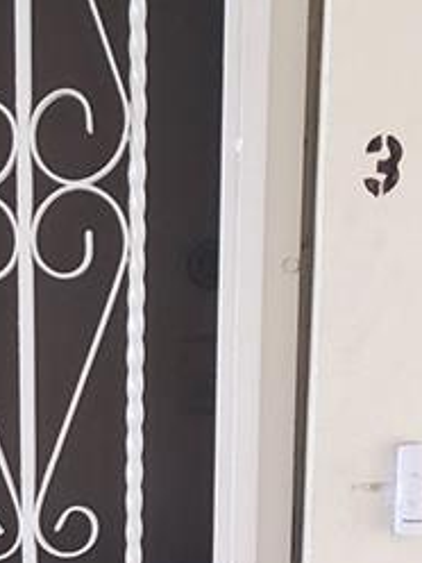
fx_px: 1024
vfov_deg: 28.1
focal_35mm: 63
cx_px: 48
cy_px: 615
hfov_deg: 22.7
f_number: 2.2
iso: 640
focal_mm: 1.8
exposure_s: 1/60
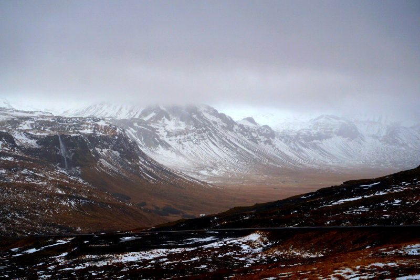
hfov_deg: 27.0
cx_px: 210
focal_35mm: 75
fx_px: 875
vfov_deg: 18.2
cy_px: 140
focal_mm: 50
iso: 250
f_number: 5.6
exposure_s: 1/80
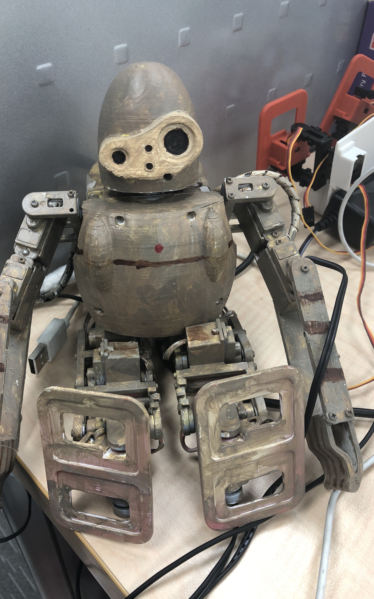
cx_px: 165
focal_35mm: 31
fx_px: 506
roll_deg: +0.5
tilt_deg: -40.8
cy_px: 301
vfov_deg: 61.2
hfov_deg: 40.5
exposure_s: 1/30
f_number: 1.8
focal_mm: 3.99
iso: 32
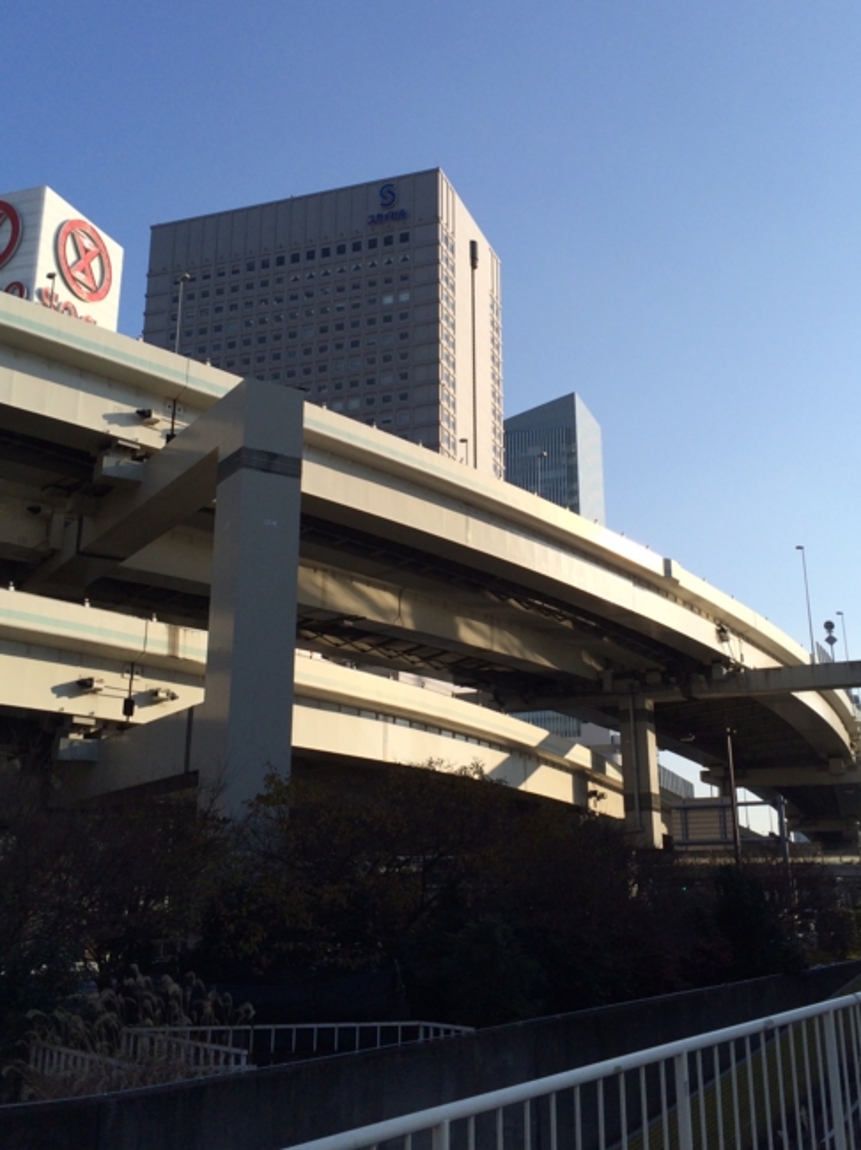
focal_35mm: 37
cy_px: 503
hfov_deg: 38.6
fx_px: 1228
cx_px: 480
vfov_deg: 50.0
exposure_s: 1/2564
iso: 40
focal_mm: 4.12
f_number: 2.2
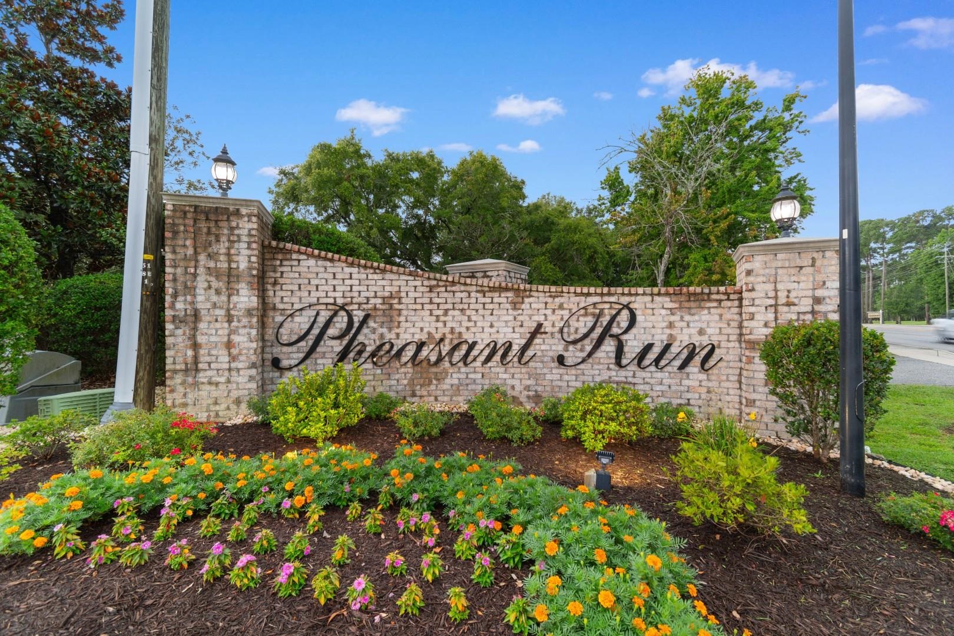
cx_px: 477
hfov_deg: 100.4
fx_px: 397
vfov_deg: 77.3
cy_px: 318
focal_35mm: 15
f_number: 4.5
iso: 100
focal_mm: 10
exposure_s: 1/4
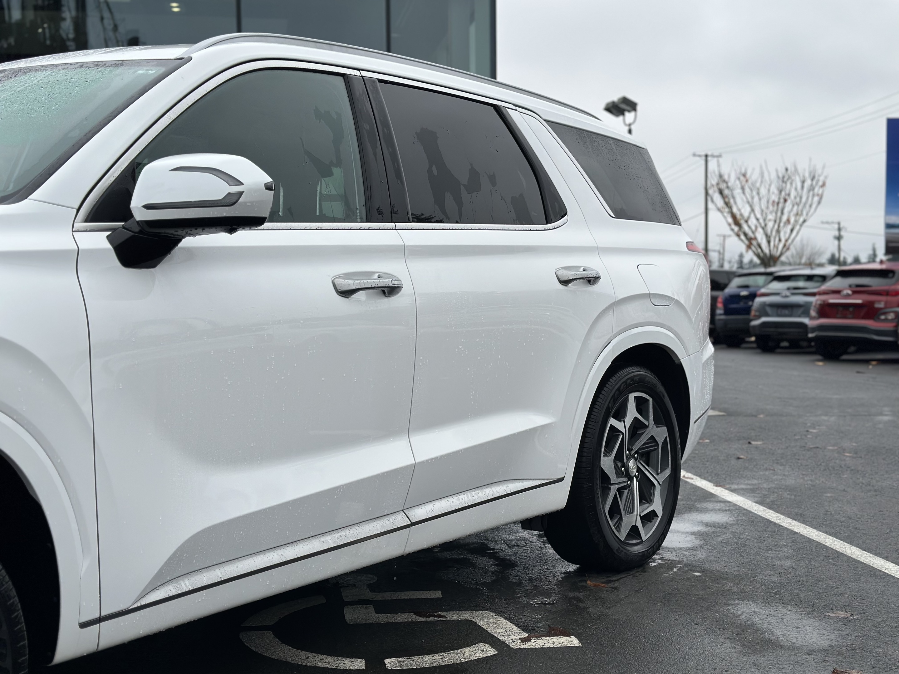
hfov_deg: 39.7
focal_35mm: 48
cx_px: 450
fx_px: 1247
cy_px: 337
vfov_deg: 30.3
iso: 80
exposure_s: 1/911
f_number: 1.78
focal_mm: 6.86
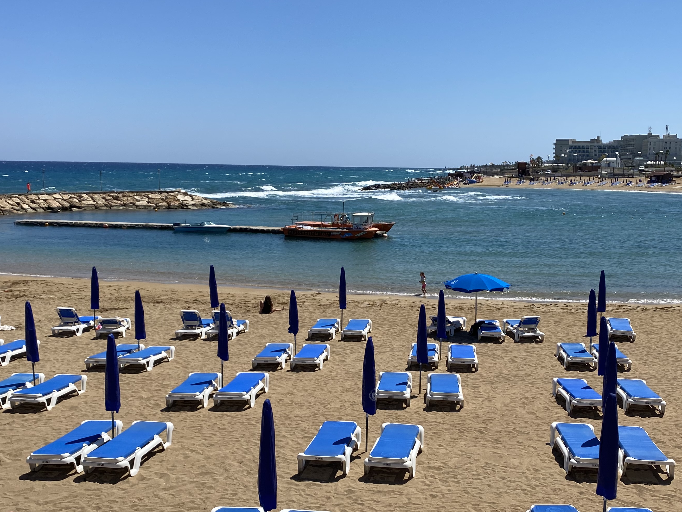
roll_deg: -0.3
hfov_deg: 46.7
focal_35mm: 40
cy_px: 287
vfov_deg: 35.9
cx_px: 378
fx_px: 788
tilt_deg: -6.3
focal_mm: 4.25
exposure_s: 1/5025
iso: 32
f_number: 1.8
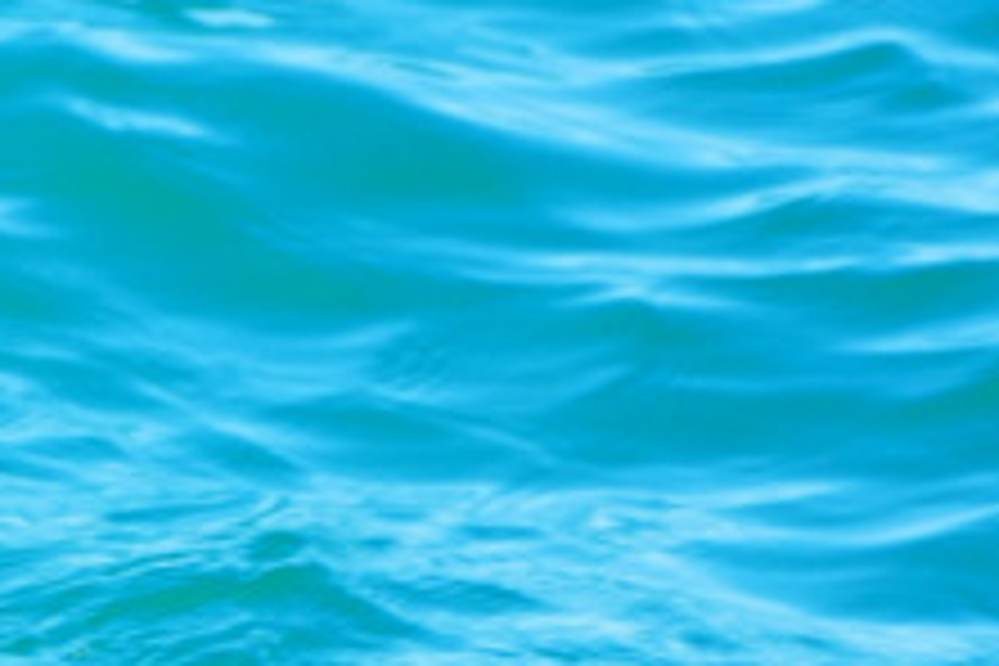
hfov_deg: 1.9
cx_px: -140
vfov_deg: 1.3
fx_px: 29857
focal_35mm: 1076
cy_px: 778
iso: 125
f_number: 4
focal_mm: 145.65
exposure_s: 1/400
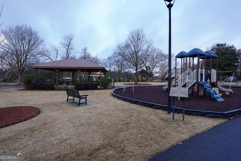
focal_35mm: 17
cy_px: 80
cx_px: 120
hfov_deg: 92.4
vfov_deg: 69.7
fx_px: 115
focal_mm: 11.5
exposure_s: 1/100
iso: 100
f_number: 5
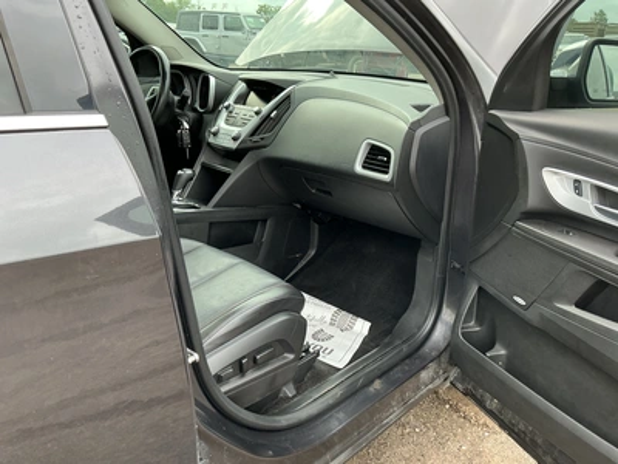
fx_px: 500
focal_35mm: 28
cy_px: 232
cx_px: 309
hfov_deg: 63.4
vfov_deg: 49.7
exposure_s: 1/122
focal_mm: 3
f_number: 1.8
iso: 20
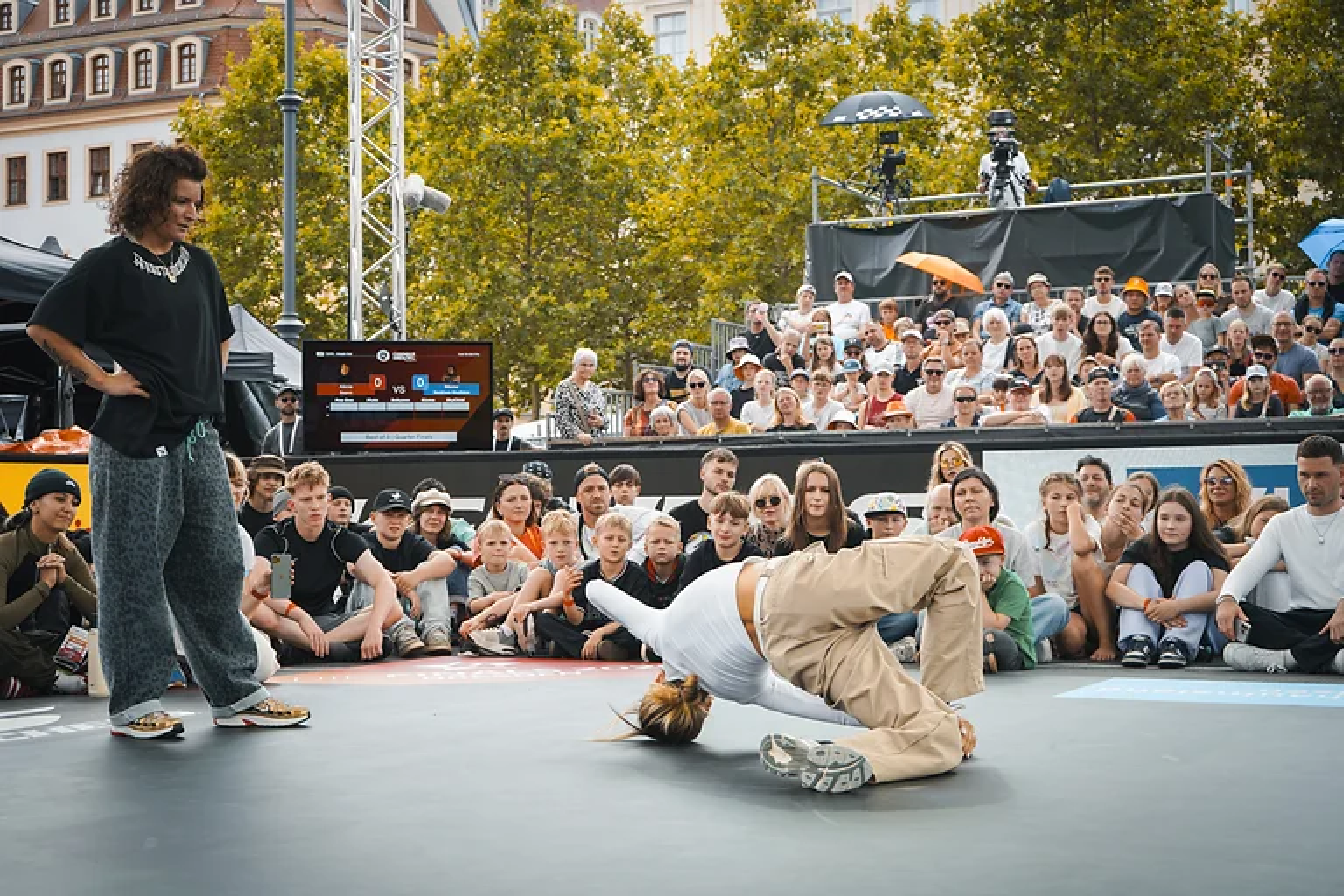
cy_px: 448
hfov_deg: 41.1
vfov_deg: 28.1
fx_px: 1792
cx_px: 672
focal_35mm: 48
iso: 100
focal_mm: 48
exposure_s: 1/200
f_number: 4.5
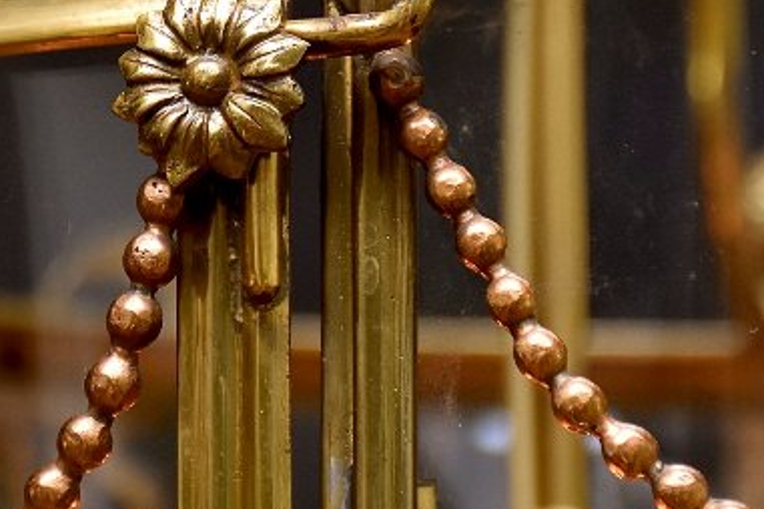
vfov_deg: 4.7
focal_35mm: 293
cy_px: 26
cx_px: 361
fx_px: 6218
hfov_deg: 7.0
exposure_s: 1/160
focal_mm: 62
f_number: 5
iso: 640
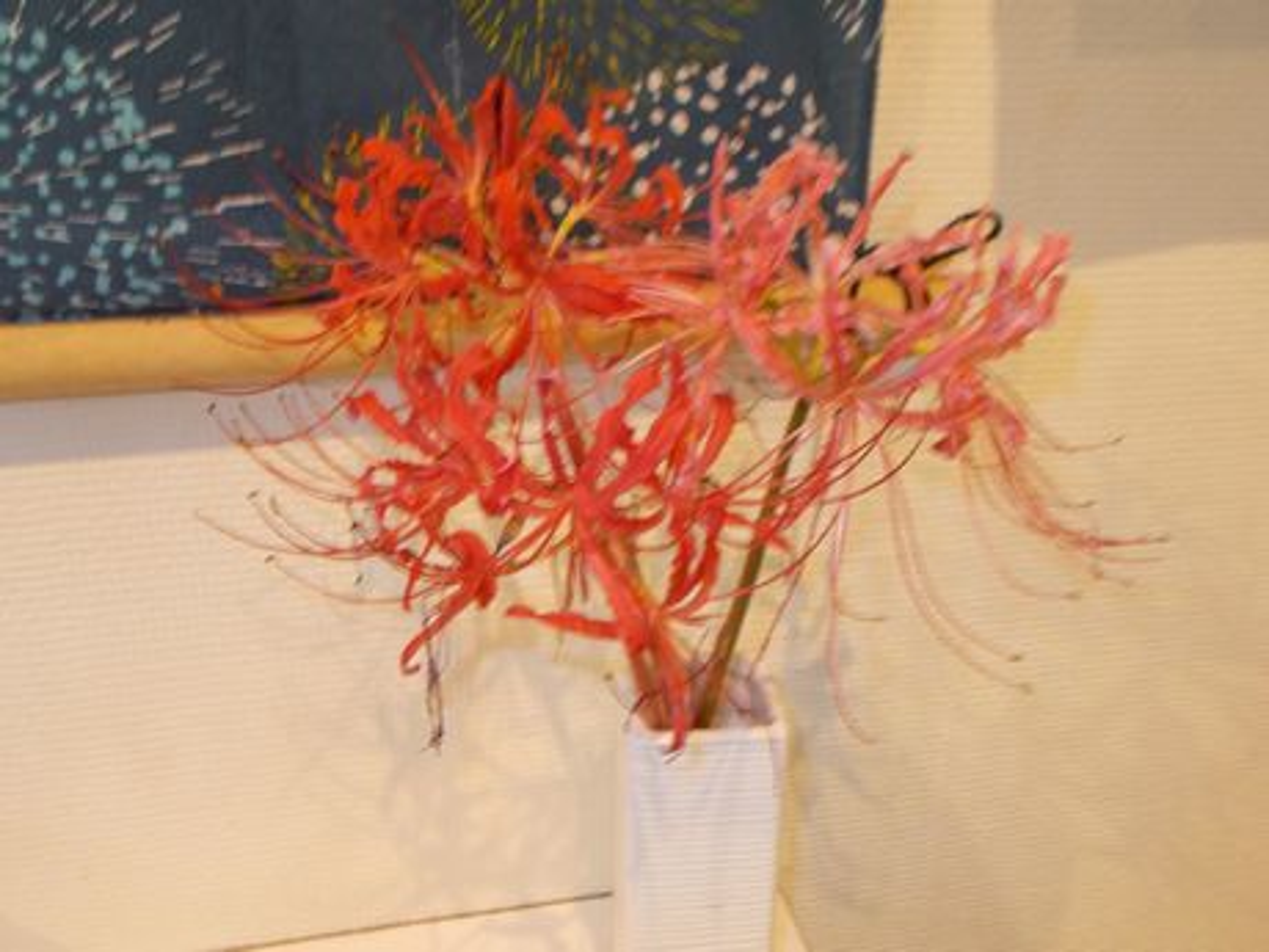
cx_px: 634
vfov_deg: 41.8
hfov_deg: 54.0
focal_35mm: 34
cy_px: 476
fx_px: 1246
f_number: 3.6
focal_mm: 6
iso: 200
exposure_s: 1/10
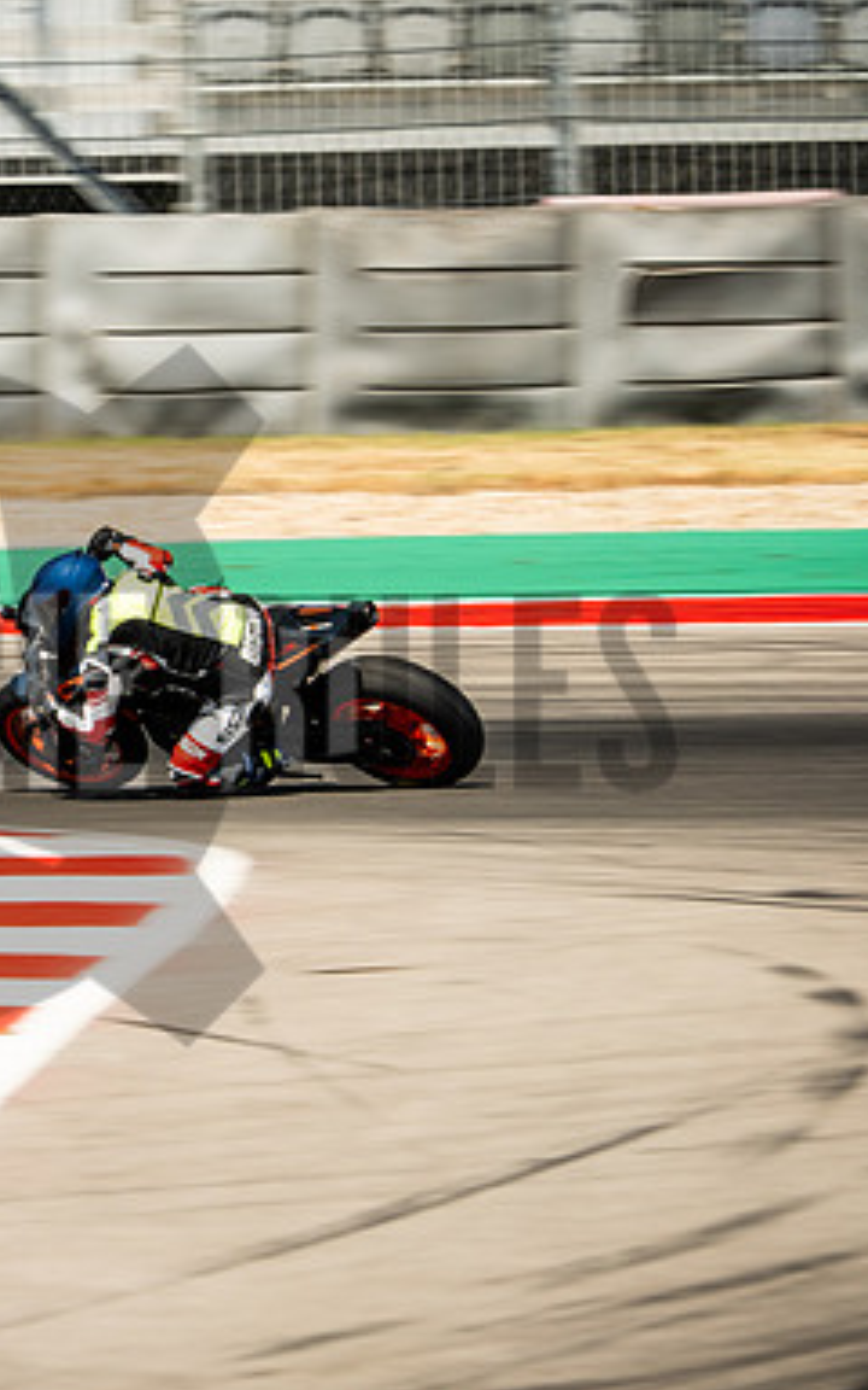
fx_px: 24451
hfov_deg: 2.0
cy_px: 697
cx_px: -87
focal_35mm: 646
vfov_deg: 3.3
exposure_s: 1/160
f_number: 8
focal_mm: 280
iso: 160
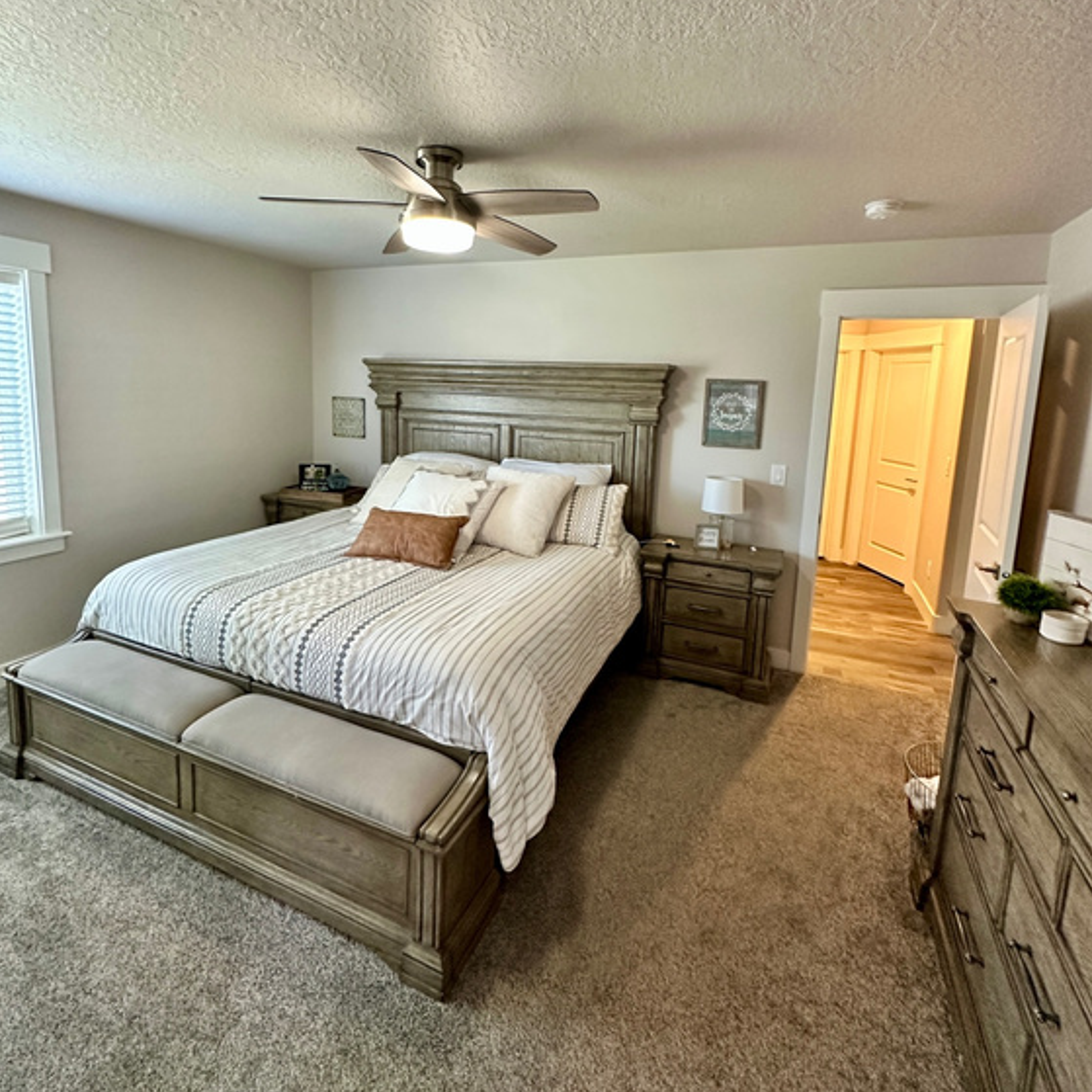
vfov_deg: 83.4
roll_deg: -2.1
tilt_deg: -6.7
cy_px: 461
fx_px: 607
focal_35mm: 17
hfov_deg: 83.9
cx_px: 531
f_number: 2.2
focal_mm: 2.22
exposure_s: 1/60
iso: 400
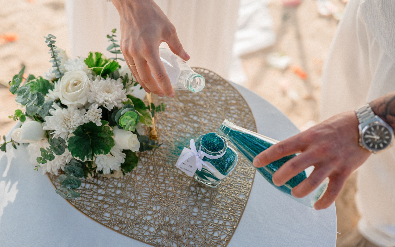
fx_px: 646
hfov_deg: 33.9
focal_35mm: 60
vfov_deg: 21.6
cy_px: 142
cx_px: 163
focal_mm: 50
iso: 1250
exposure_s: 1/3200
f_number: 2.2
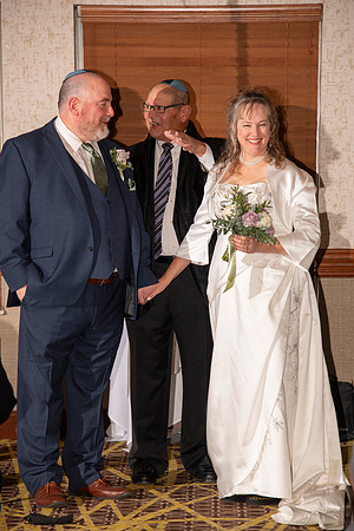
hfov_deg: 7.2
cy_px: 266
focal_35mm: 190
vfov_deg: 10.8
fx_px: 2802
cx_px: 177
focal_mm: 190
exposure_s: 1/160
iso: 1000
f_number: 7.1
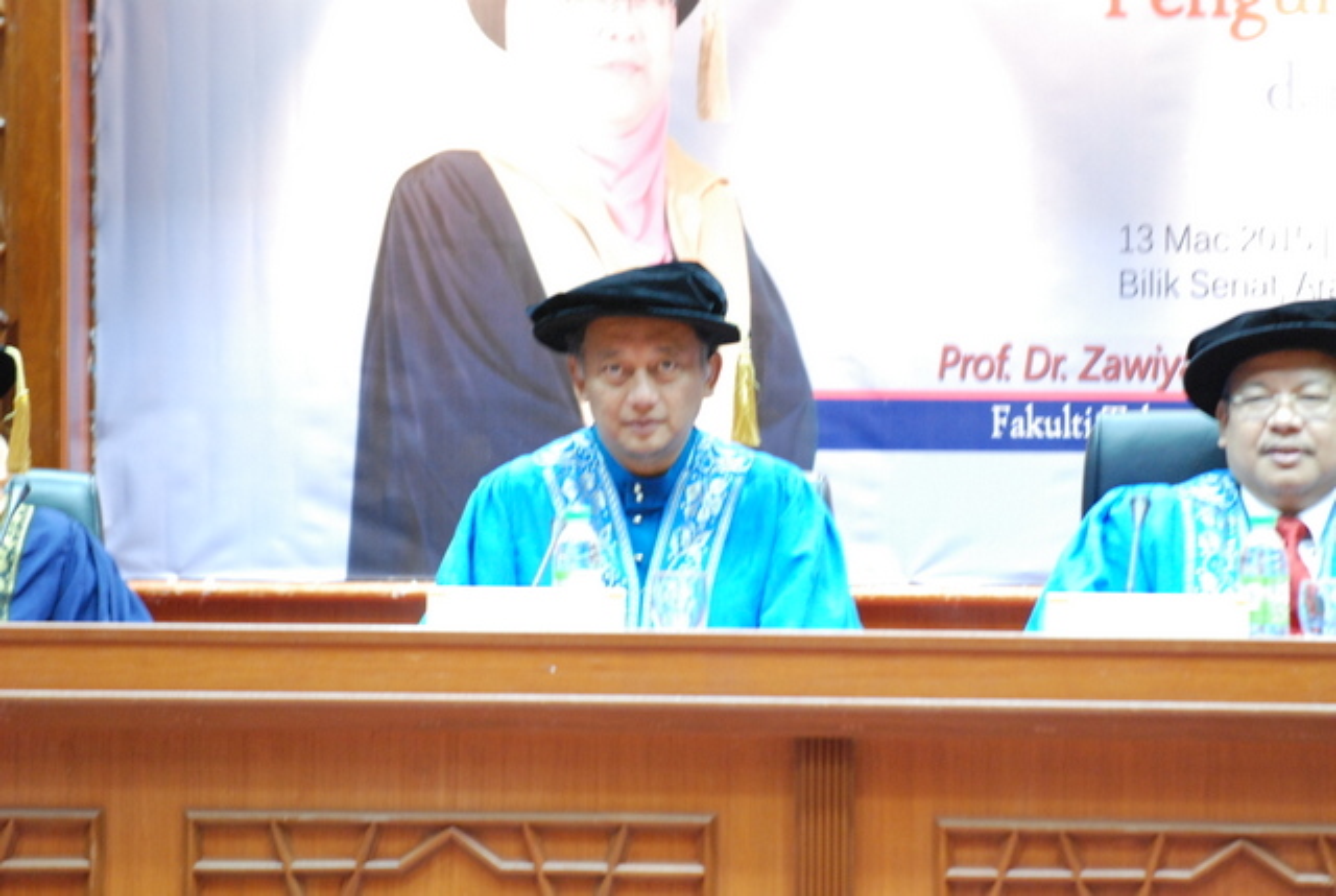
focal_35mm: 300
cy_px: 448
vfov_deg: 4.6
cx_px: 668
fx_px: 11151
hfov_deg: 6.9
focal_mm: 200
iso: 1600
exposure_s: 1/15
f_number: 3.5
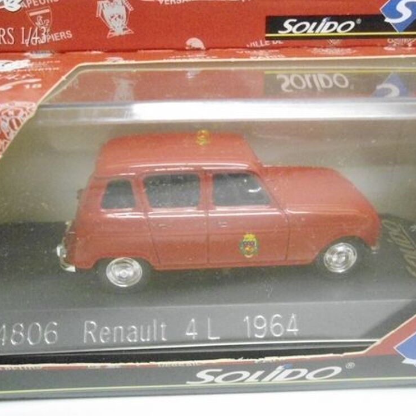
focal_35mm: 37
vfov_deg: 44.9
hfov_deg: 44.8
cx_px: 232
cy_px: 209
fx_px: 503
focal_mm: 5.6
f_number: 3
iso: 1600
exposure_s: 1/50
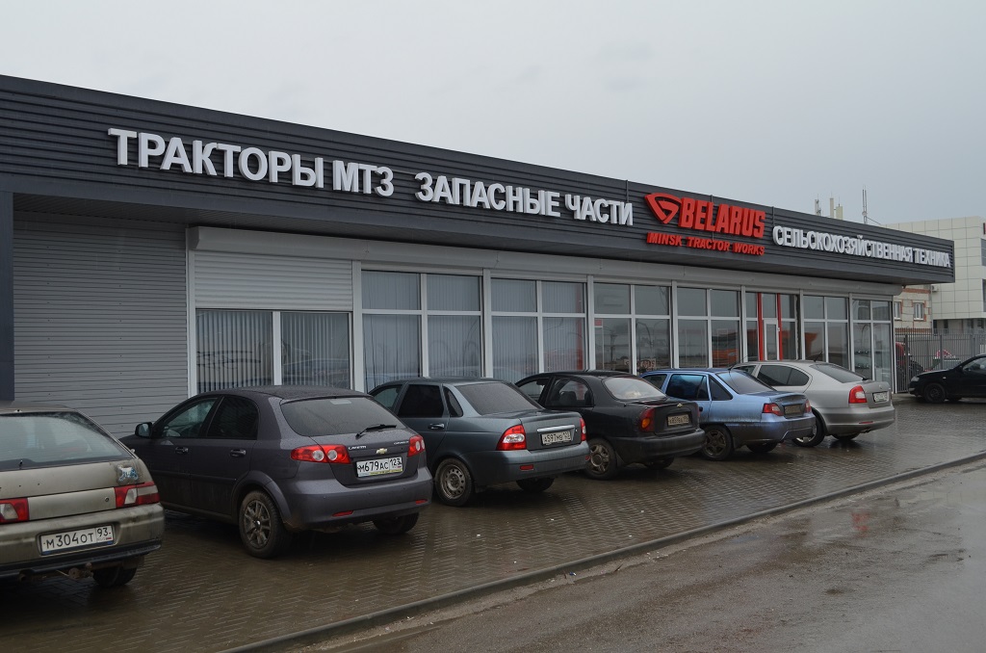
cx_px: 493
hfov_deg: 49.6
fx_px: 1066
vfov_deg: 34.1
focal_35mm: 39
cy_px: 326
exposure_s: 1/160
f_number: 6.3
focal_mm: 26
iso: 200
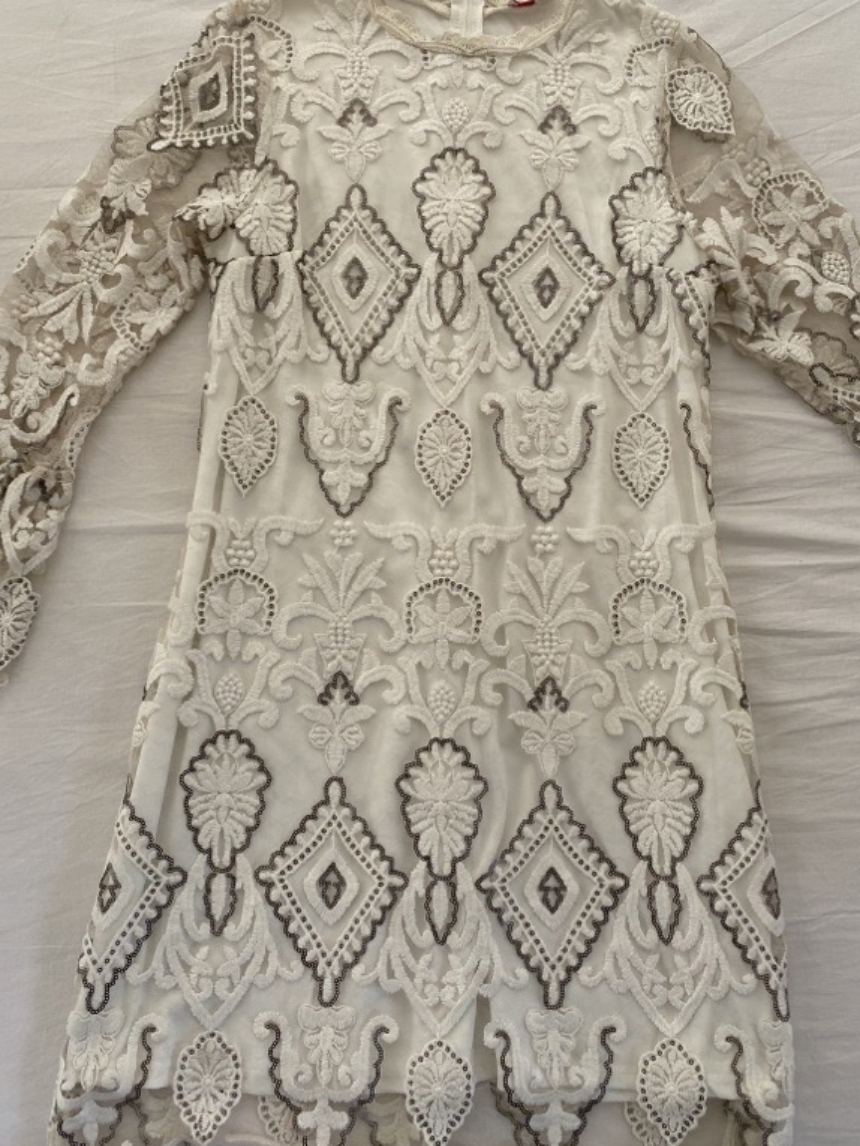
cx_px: 478
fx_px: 1126
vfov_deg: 53.4
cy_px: 439
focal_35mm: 34
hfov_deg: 41.7
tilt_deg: -80.4
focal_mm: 4.25
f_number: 1.8
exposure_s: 1/122
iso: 64
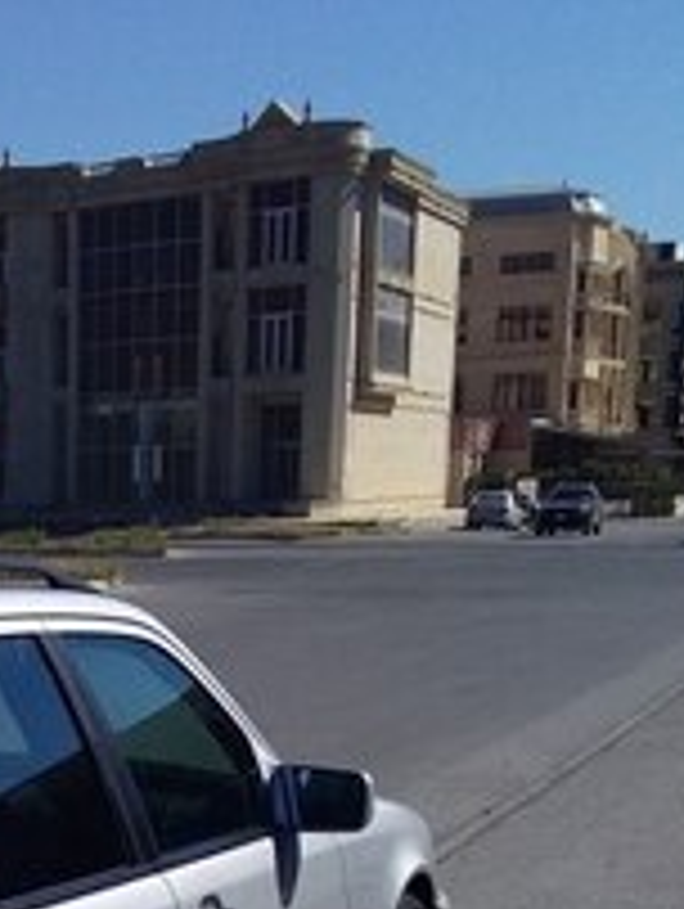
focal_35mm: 76
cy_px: 1112
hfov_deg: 18.6
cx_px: -76
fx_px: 1998
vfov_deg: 23.3
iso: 40
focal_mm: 3.3
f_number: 2.2
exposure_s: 1/2368
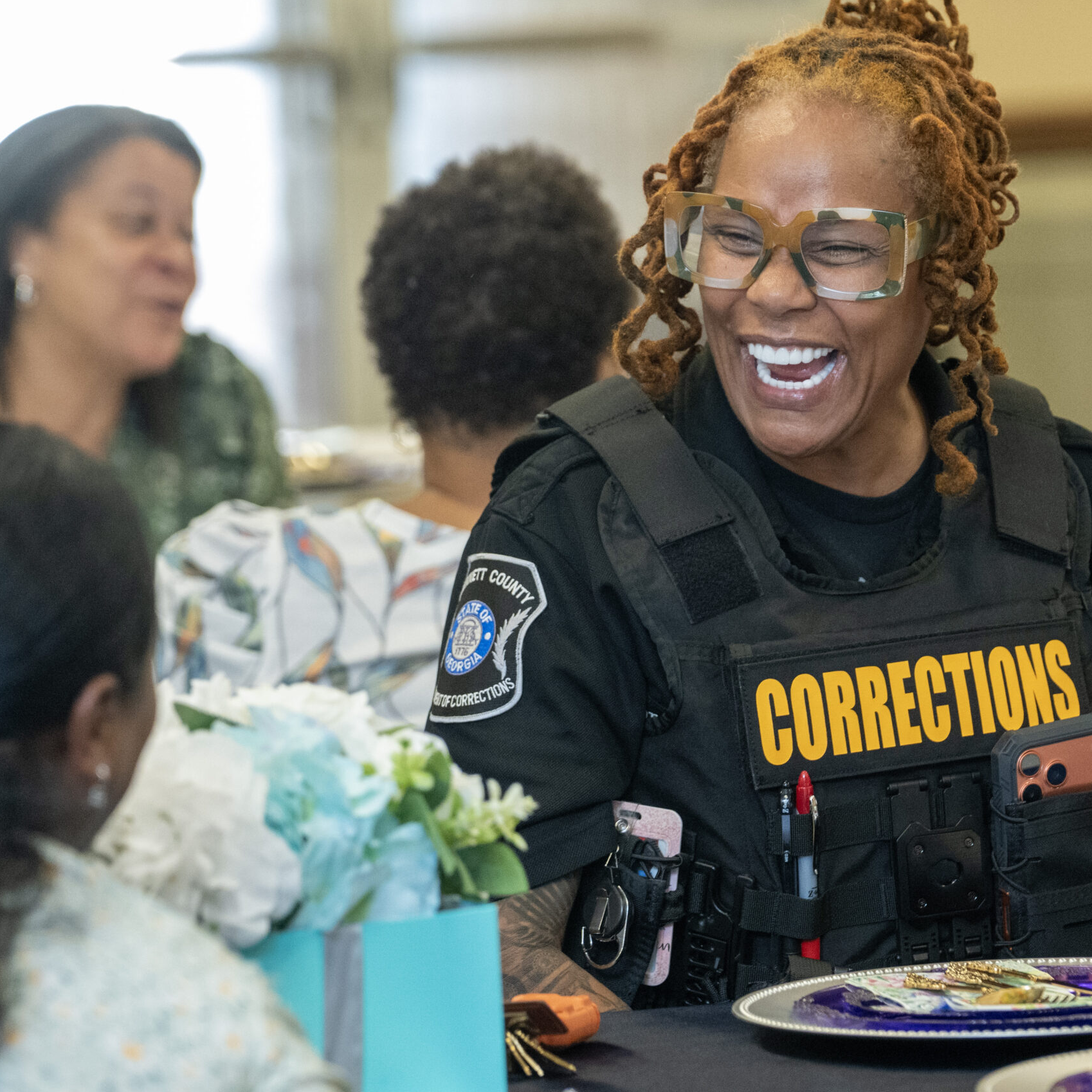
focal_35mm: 251
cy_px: 545
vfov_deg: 7.0
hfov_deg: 7.0
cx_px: 610
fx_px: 8958
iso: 3200
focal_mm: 131
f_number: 3.5
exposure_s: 1/200
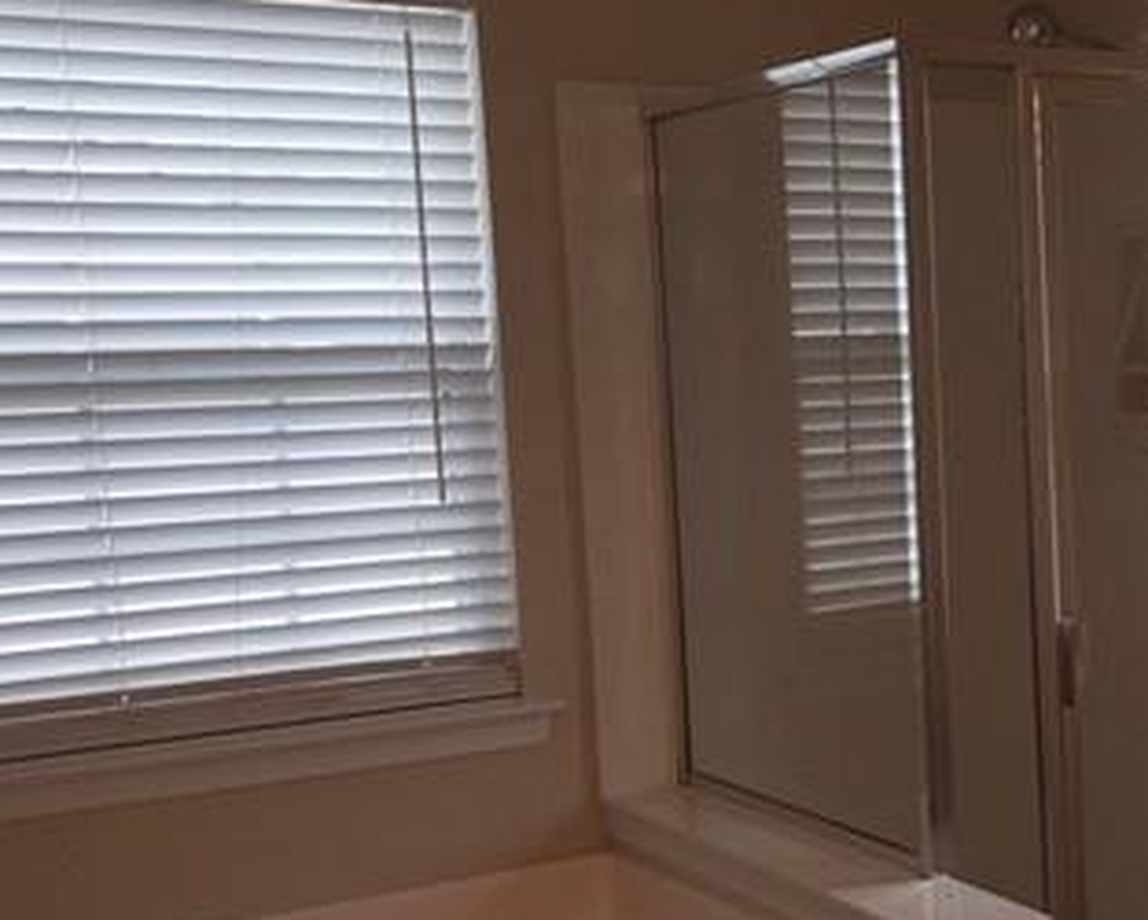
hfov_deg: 30.4
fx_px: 1972
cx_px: 1115
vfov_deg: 26.2
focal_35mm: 58
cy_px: 548
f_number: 2.2
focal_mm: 4.15
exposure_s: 1/120
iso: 32
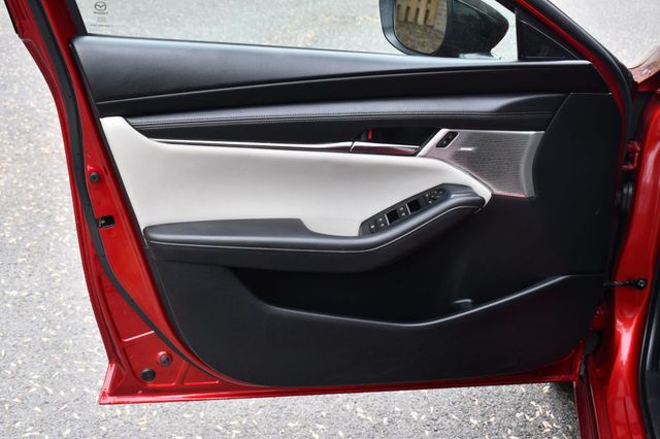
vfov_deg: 31.2
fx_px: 788
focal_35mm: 43
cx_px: 330
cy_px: 220
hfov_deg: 45.5
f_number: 5.6
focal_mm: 29
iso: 400
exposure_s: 1/250
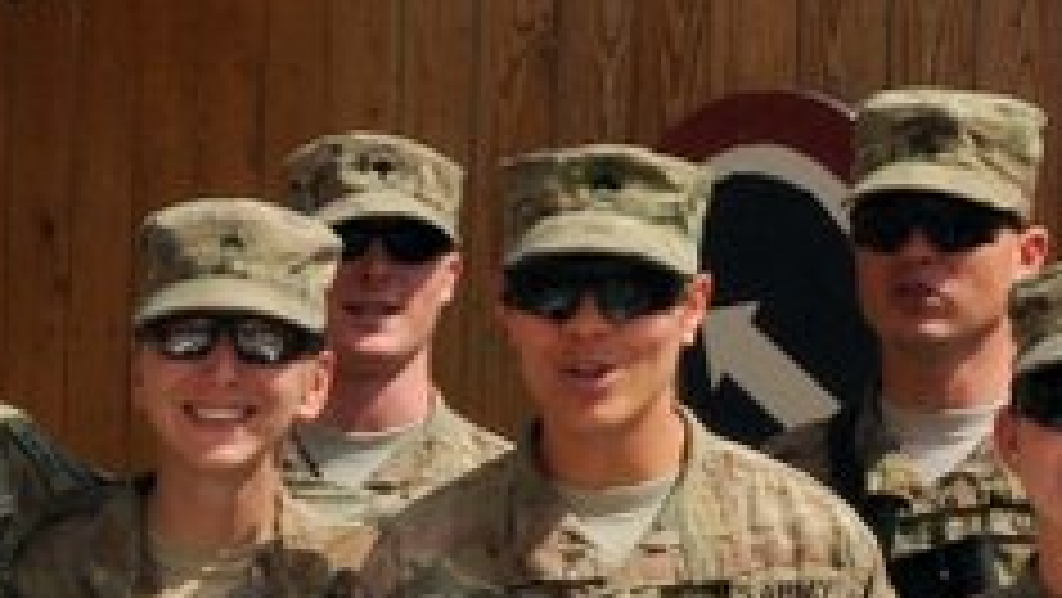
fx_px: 5099
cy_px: 683
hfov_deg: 11.8
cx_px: 18
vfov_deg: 6.7
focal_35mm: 181
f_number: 20
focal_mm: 34
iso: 640
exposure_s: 1/320
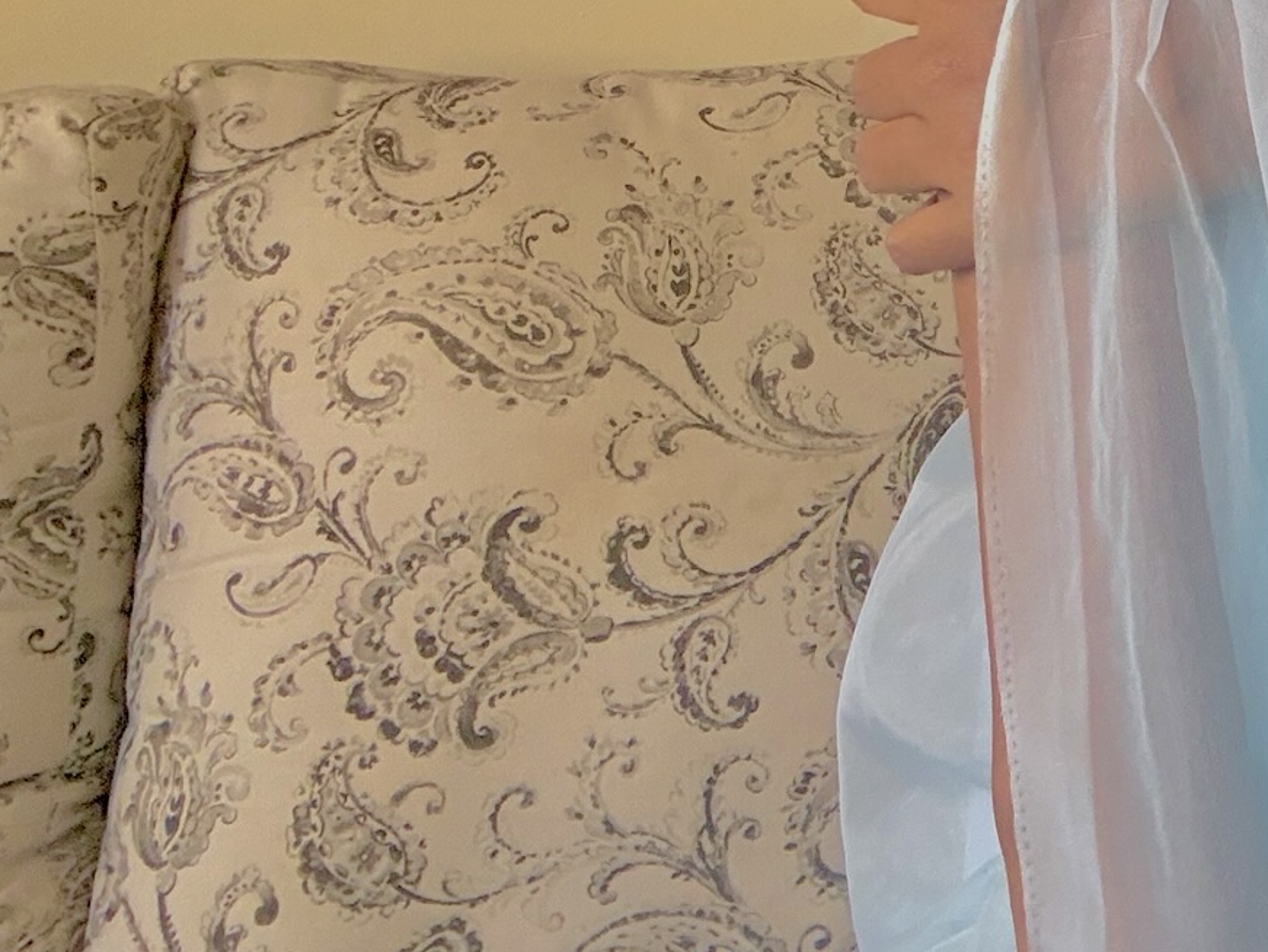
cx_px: 1696
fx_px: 2419
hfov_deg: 25.0
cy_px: -198
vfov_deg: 20.8
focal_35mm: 66
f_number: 1.9
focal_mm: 2.69
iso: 100
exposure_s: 1/50
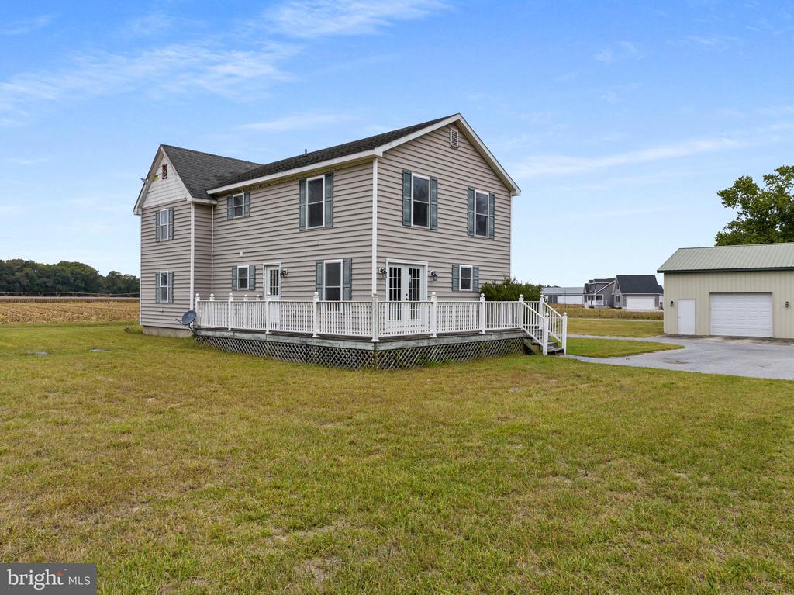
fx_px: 550
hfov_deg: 71.6
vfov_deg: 56.8
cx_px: 397
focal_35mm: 24
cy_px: 298
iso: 100
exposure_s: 1/800
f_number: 2.8
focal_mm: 12.29
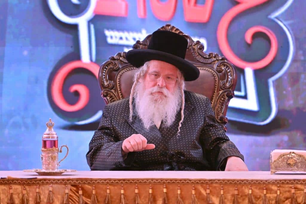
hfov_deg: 6.9
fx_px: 2550
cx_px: 153
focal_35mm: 300
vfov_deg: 4.6
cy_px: 102
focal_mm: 200
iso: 400
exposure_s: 1/250
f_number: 2.8
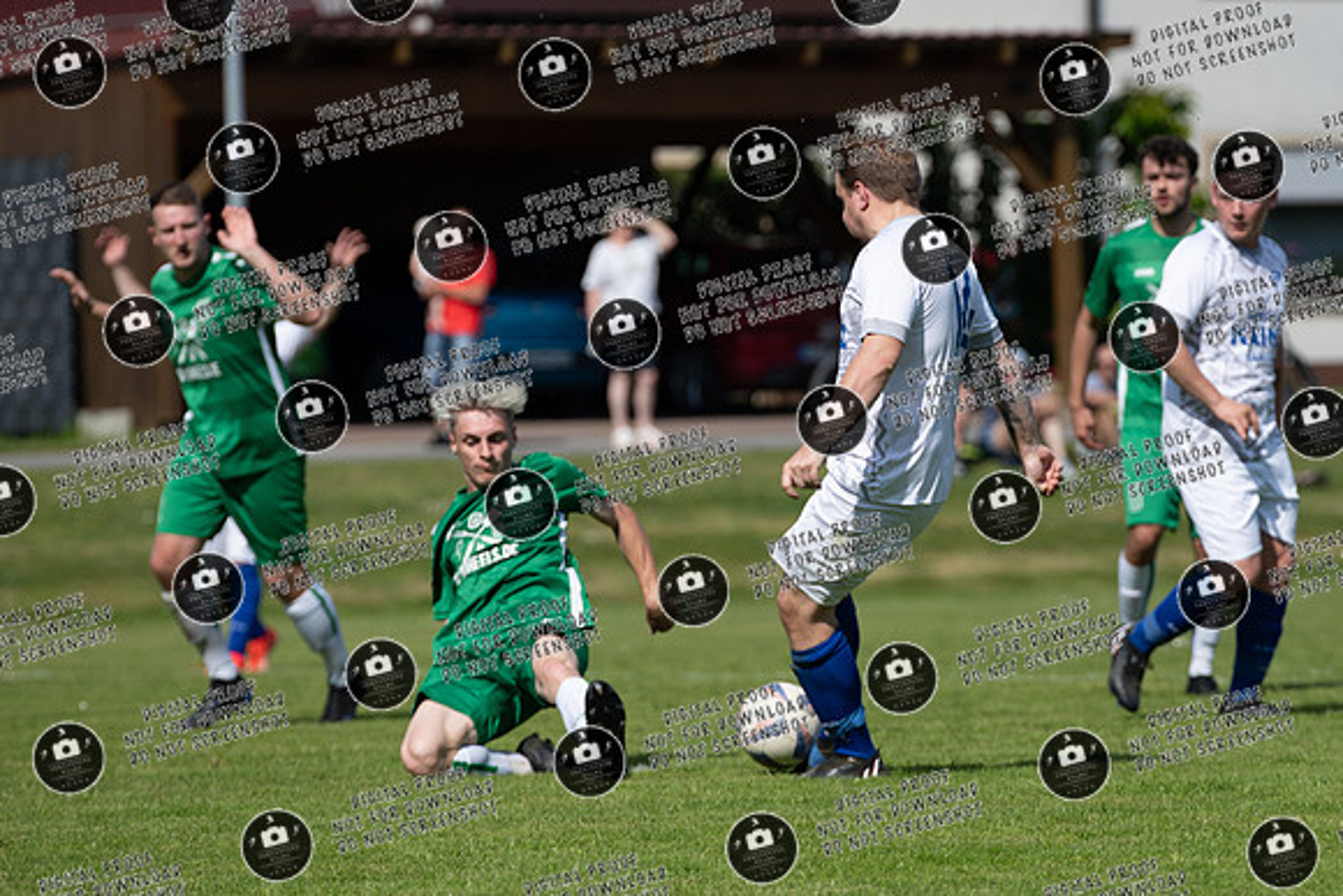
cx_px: 877
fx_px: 10018
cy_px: 458
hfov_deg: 7.7
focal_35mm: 268
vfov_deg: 5.1
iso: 90
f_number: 3.5
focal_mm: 180
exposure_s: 1/1600
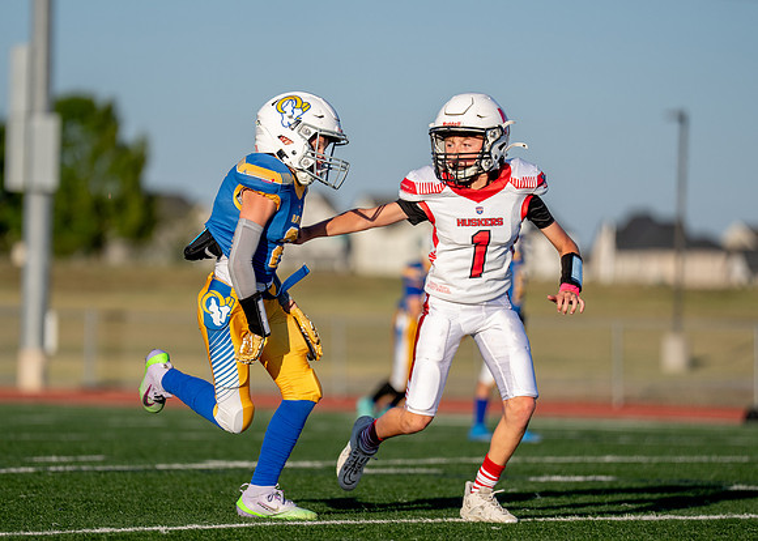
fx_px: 5747
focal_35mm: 267
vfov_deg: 5.4
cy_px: 302
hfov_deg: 7.5
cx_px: 300
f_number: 2.8
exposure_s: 1/4000
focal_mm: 200
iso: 200
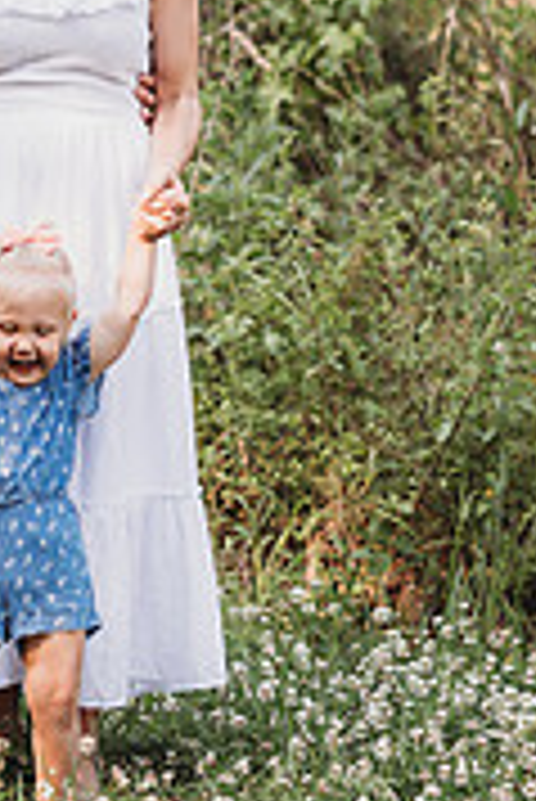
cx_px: 9
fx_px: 4792
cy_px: 4
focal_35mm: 215
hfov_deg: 6.4
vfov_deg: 9.5
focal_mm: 85
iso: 100
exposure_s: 1/250
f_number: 2.2
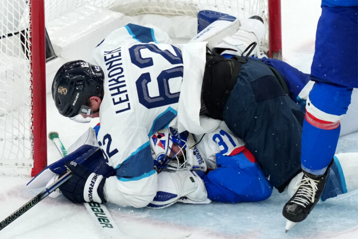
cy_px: 120
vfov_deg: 3.4
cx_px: 179
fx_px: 3978
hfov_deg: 5.2
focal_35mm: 400
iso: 2000
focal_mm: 400
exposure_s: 1/2000
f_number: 3.5
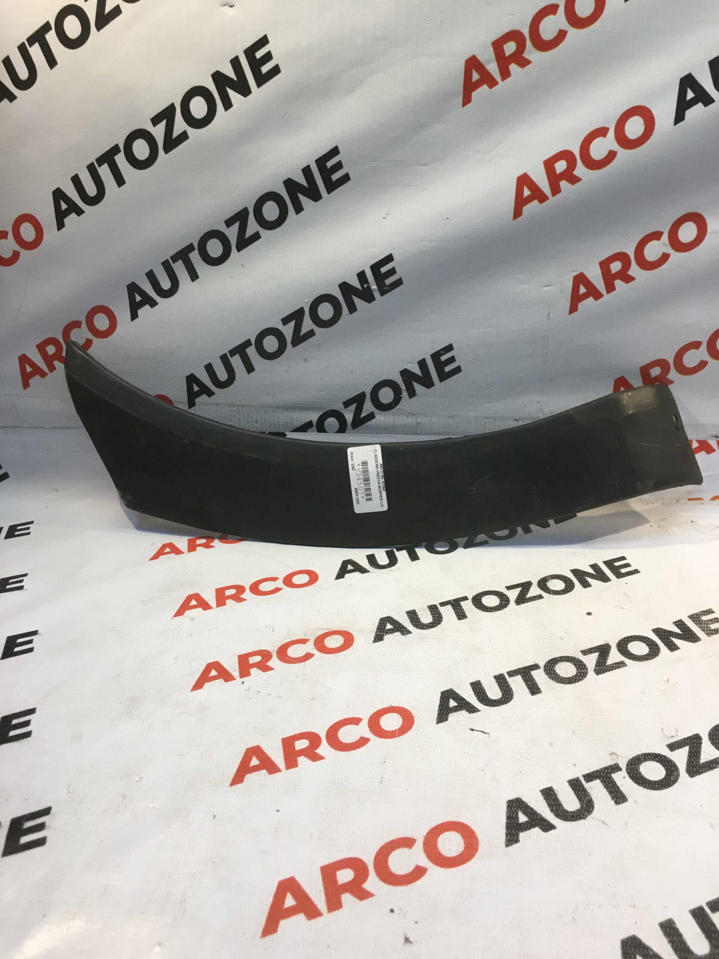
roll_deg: +1.7
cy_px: 480
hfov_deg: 48.2
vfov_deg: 61.7
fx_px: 803
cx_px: 360
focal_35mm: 29
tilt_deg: -22.9
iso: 40
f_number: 2.2
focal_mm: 4.15
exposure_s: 1/33
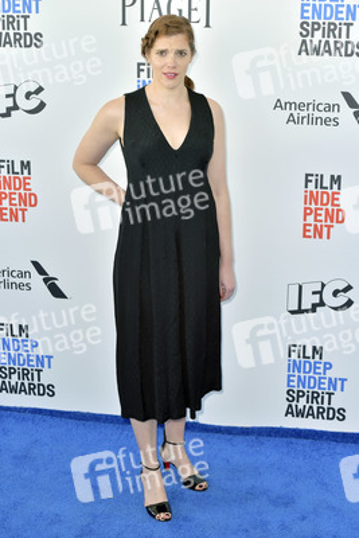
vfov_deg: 28.8
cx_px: 180
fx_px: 1046
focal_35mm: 70
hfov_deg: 19.5
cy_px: 269
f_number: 6.3
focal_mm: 70
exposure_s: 1/320
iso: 500
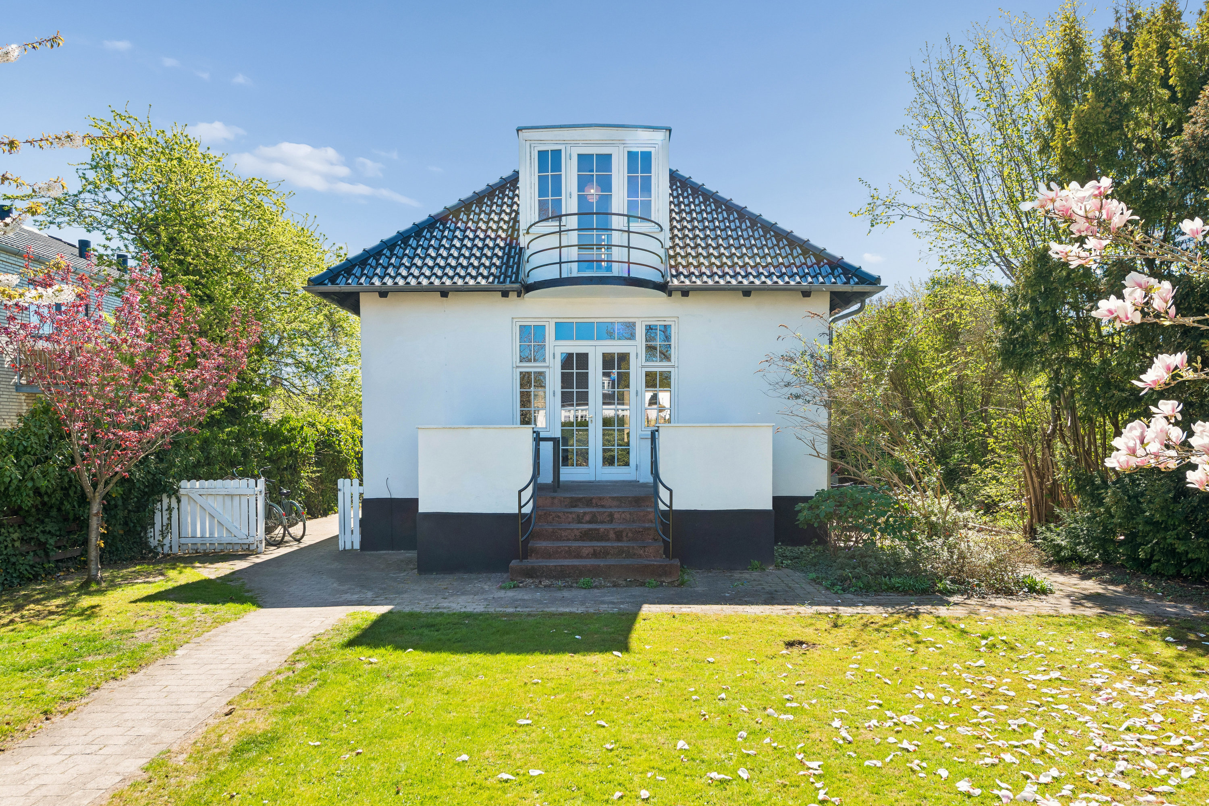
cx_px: 604
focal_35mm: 24
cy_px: 403
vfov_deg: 53.1
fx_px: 806
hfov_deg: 73.7
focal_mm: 24
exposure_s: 1/160
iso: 200
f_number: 10
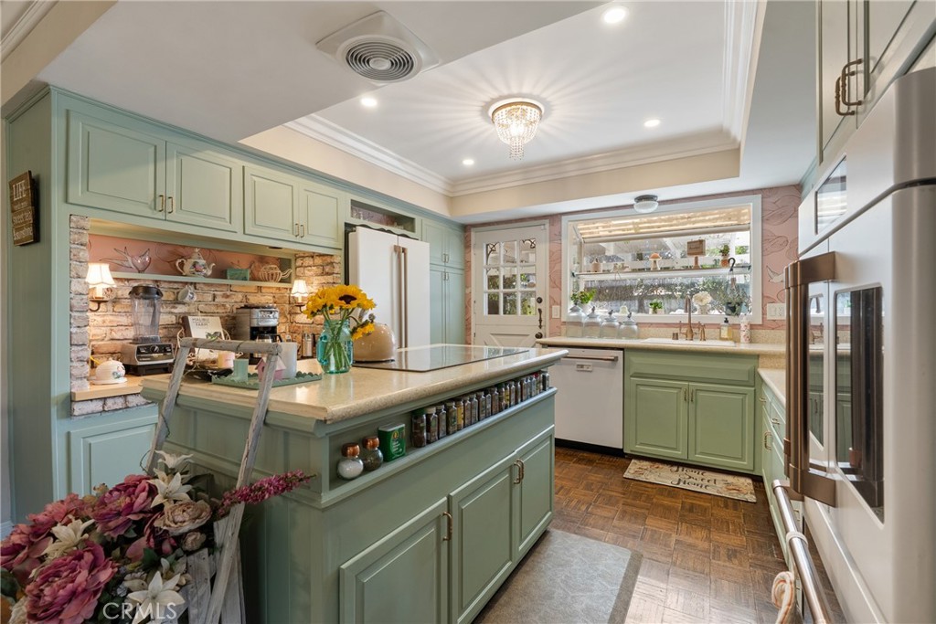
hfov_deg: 96.7
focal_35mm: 16
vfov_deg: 73.8
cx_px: 468
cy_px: 312
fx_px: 416
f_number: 9
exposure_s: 1/13
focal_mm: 16
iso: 320
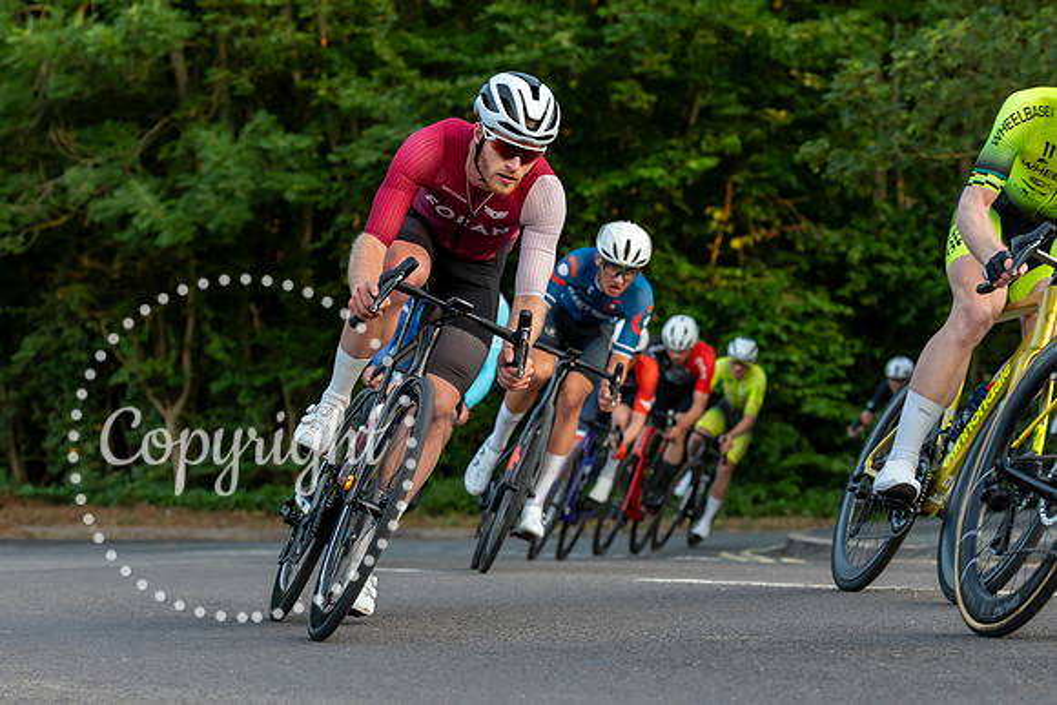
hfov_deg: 20.8
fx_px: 2880
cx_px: 541
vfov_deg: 14.0
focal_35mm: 98
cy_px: 367
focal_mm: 70
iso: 1000
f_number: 3.5
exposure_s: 1/800
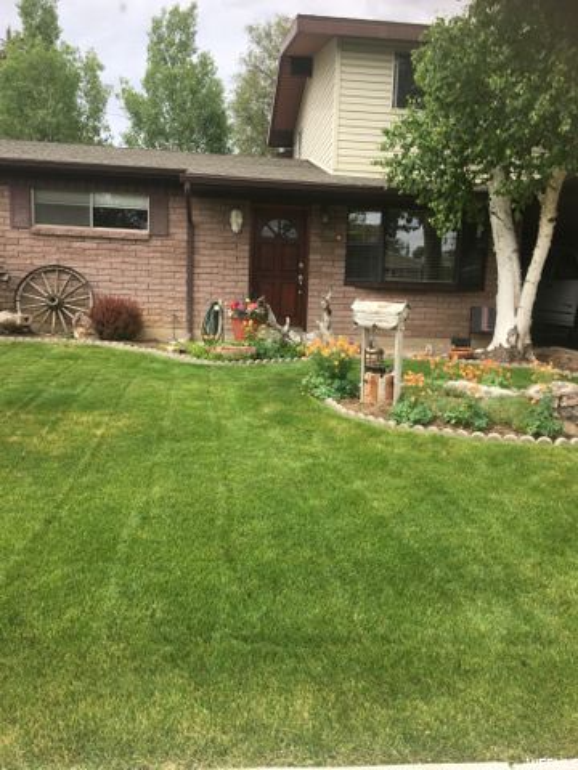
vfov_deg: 61.7
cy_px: 385
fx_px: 646
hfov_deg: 48.2
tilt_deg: -9.1
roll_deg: -1.8
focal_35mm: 29
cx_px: 289
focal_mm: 4.15
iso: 25
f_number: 2.2
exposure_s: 1/641
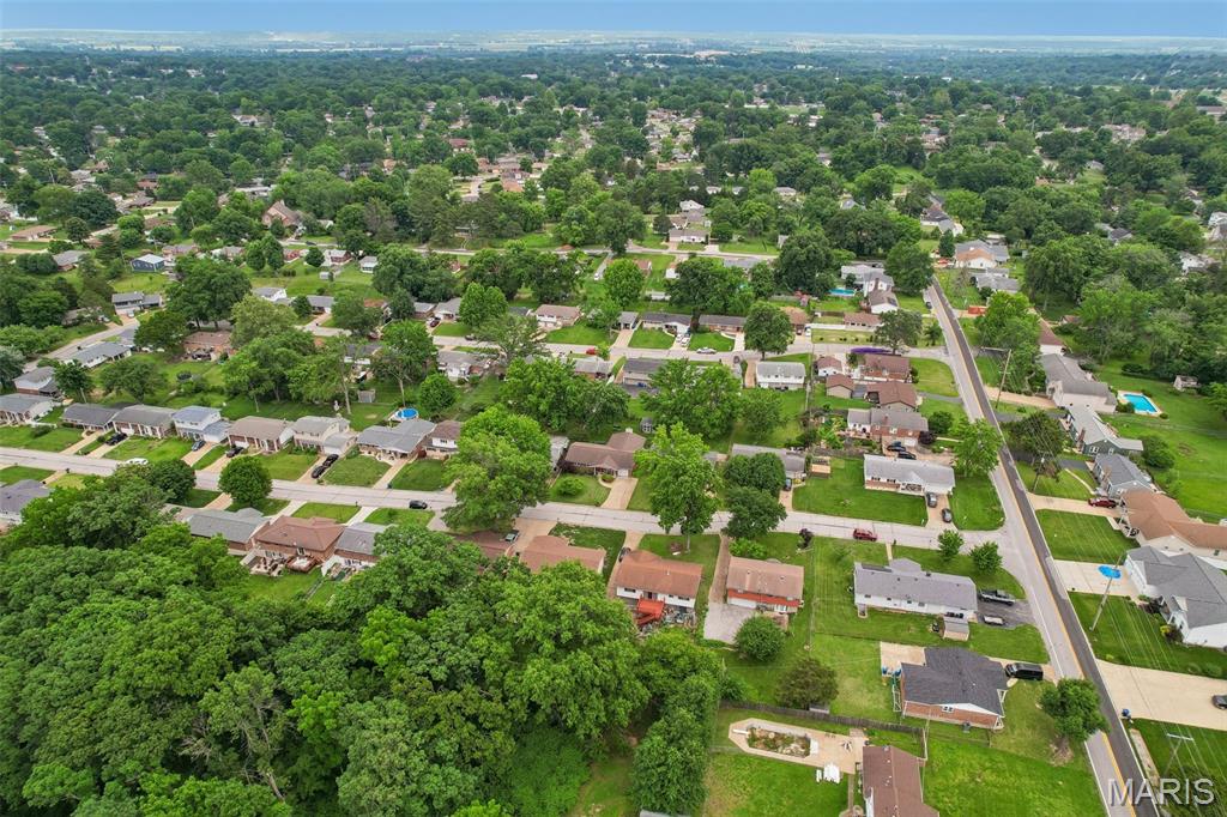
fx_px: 750
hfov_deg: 78.6
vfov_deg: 57.2
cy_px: 408
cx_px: 614
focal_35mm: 22
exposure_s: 1/1000
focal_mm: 8.4
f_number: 2.8
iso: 100
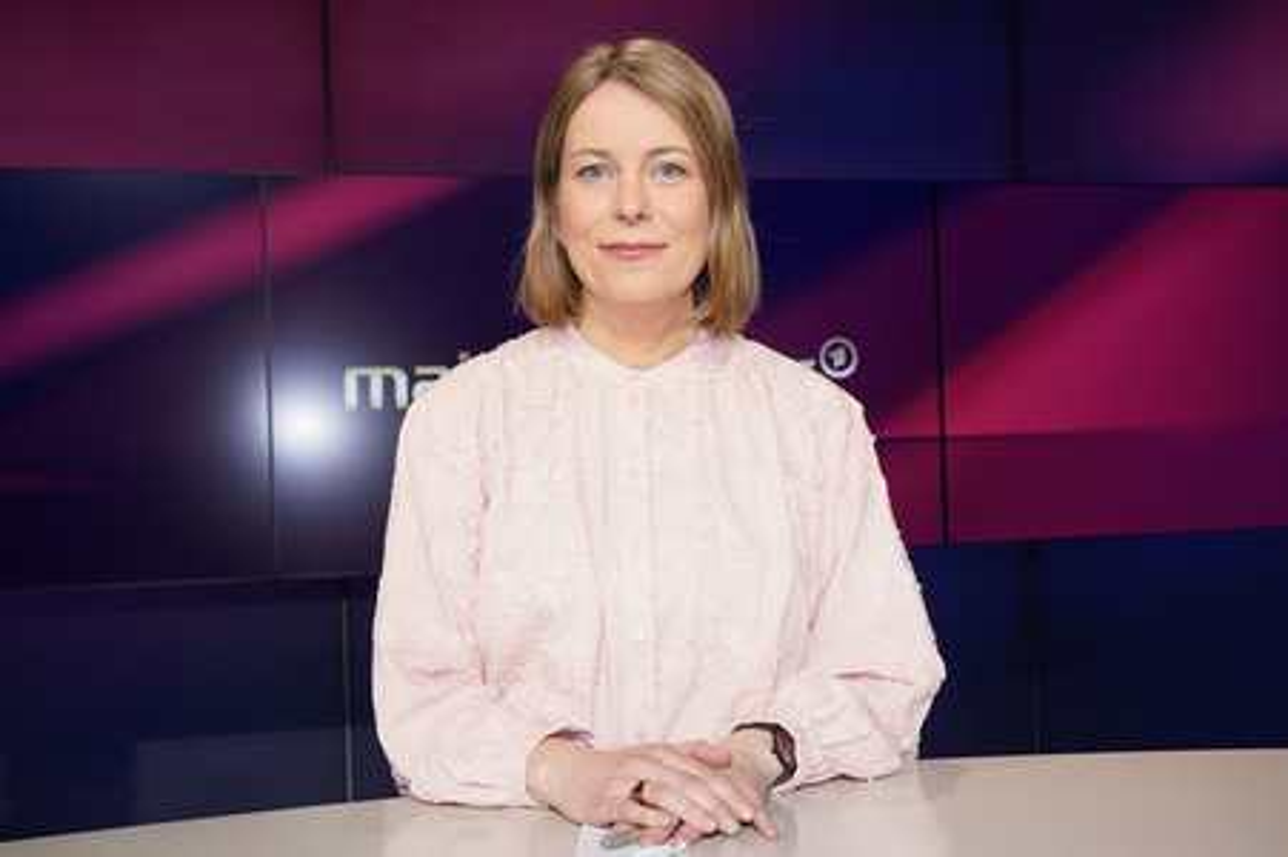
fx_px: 1359
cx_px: 644
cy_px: 428
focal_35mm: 38
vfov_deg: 35.0
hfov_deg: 50.7
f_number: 5.6
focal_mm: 38
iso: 2000
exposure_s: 1/160
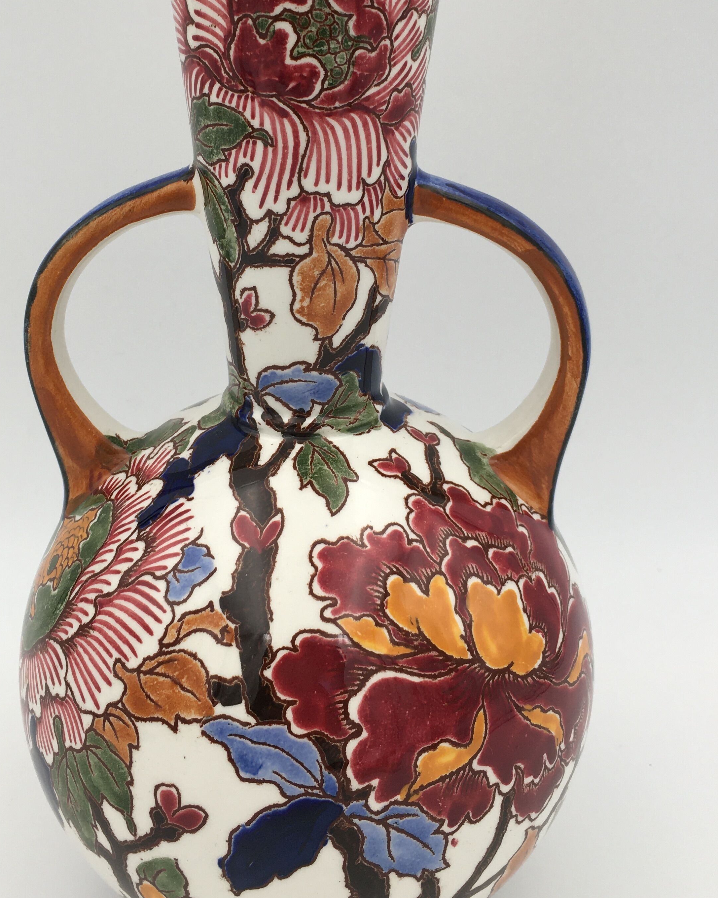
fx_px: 1116
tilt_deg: -18.2
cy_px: 345
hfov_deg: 35.6
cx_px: 315
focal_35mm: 42
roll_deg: +0.0
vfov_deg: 43.5
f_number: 2.2
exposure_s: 1/100
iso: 25
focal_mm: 4.15
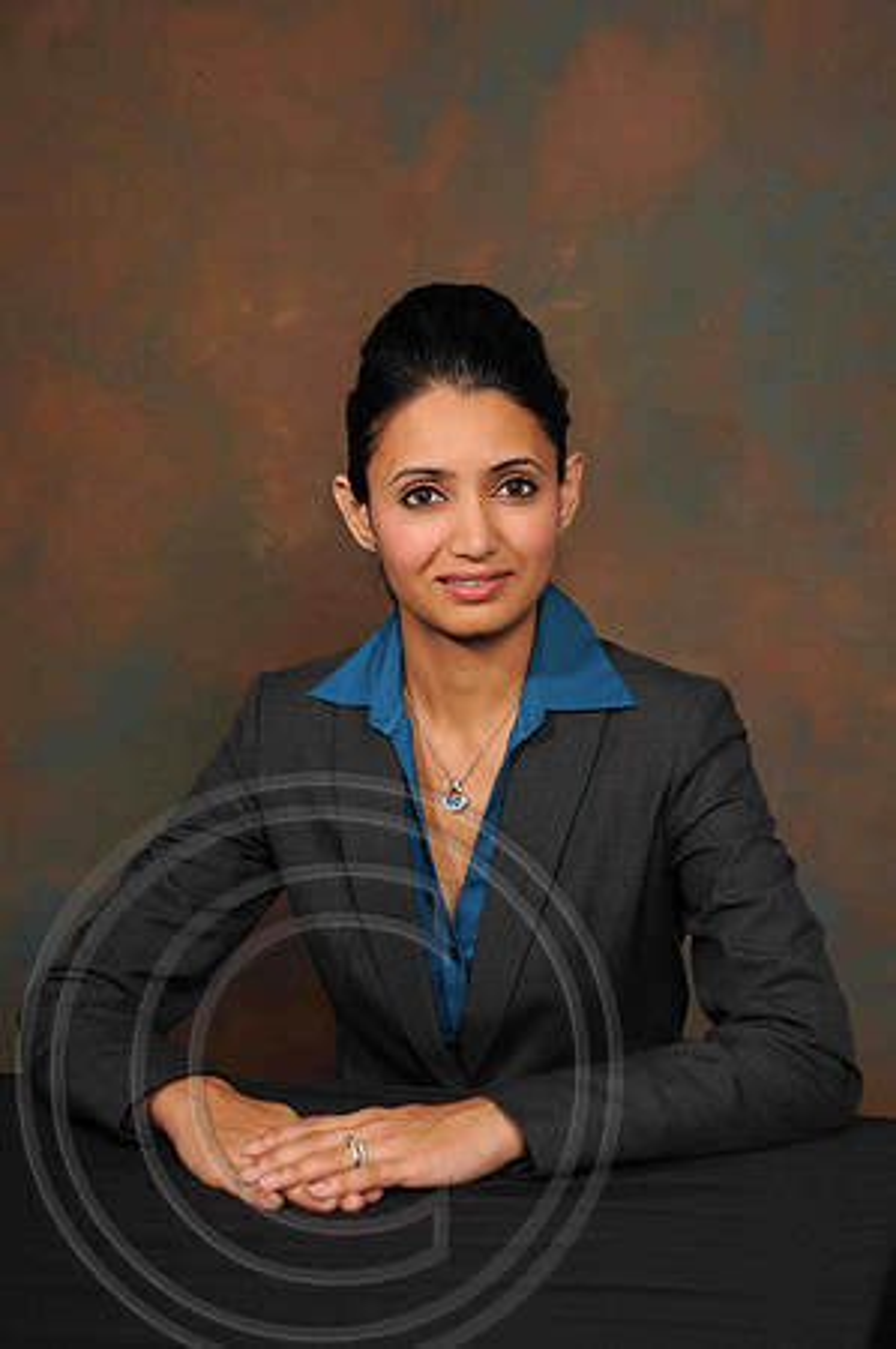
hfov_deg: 18.1
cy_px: 674
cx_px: 448
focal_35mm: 75
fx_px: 2806
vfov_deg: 27.0
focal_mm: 50
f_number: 5.6
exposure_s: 1/80
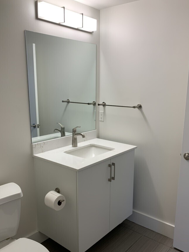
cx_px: 101
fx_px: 226
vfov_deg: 58.3
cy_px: 135
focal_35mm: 31
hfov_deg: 45.4
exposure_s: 1/60
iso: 64
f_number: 1.8
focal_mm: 4.25
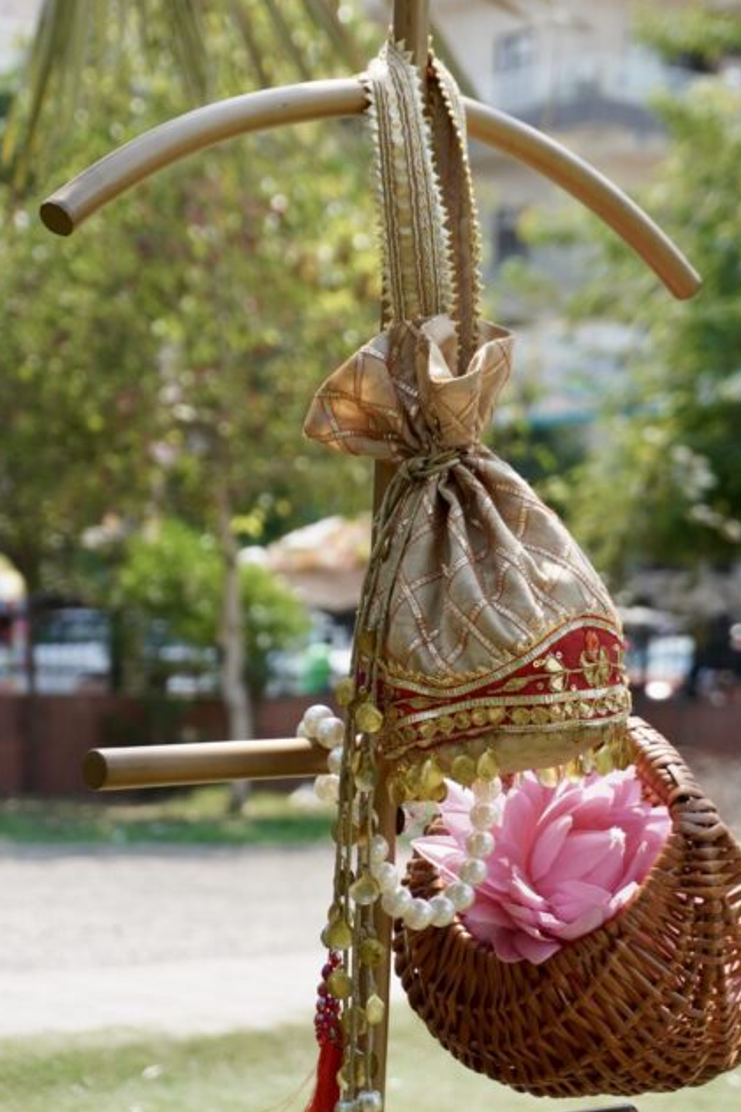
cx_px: 415
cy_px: 528
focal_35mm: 89
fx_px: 2749
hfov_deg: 15.3
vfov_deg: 22.9
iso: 800
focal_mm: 50
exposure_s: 1/1250
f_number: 6.3
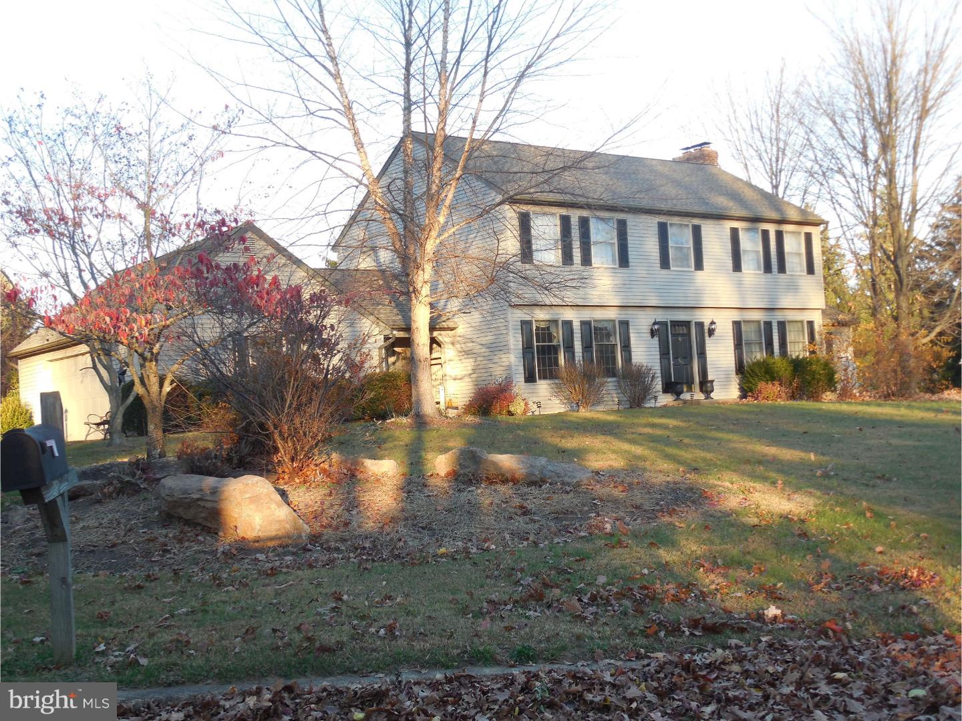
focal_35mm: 43
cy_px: 360
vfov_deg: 33.6
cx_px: 481
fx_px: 1195
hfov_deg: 43.9
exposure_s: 1/80
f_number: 3.9
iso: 125
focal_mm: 7.8
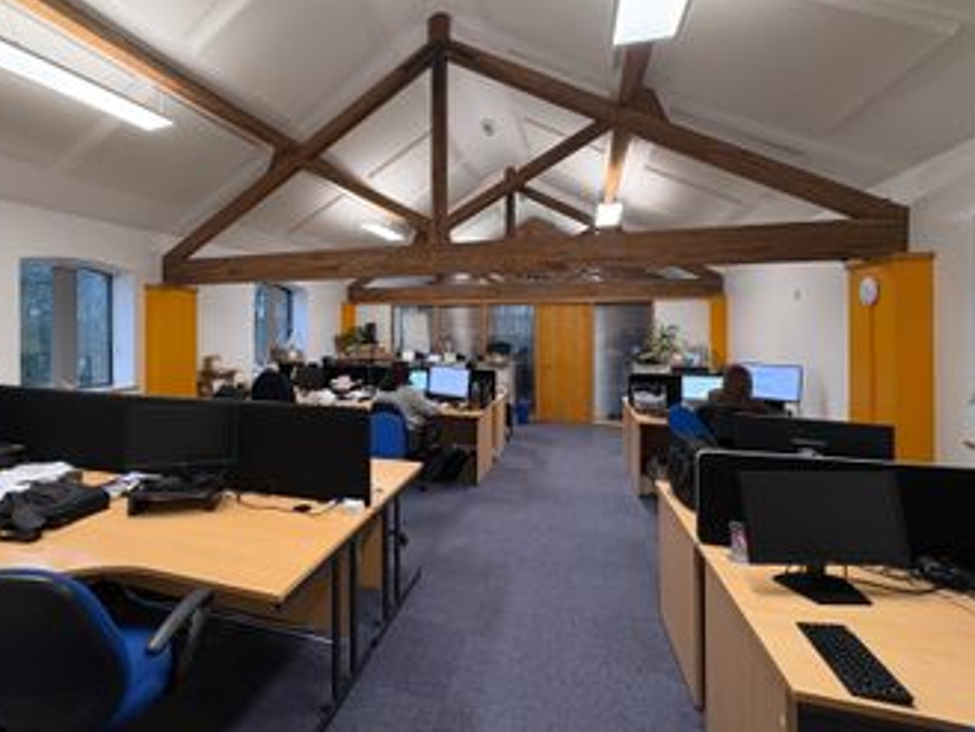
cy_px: 323
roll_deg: -0.2
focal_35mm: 17
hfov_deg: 90.3
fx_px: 479
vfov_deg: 74.5
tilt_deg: -0.1
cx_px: 409
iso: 400
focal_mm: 2.22
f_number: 2.2
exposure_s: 1/60
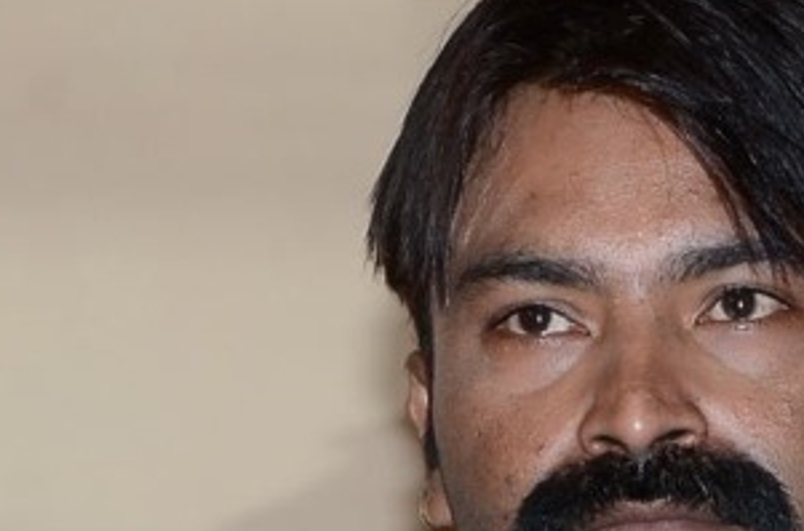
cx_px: 1440
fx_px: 11338
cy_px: 770
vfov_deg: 2.7
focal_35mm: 509
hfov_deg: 4.0
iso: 250
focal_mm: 85
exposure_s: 1/125
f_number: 7.1
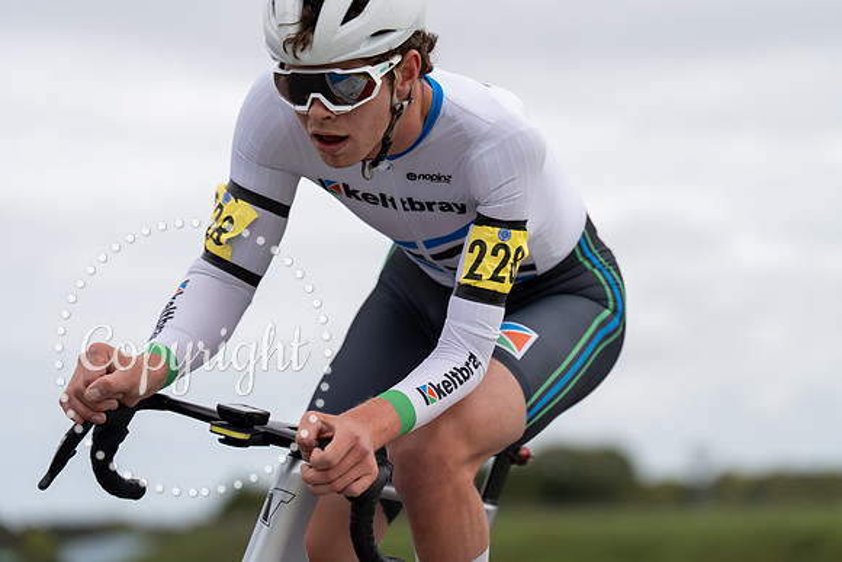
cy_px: 281
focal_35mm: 148
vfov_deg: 9.3
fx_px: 3462
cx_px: 421
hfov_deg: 13.9
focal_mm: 148
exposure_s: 1/1000
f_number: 3.5
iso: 125
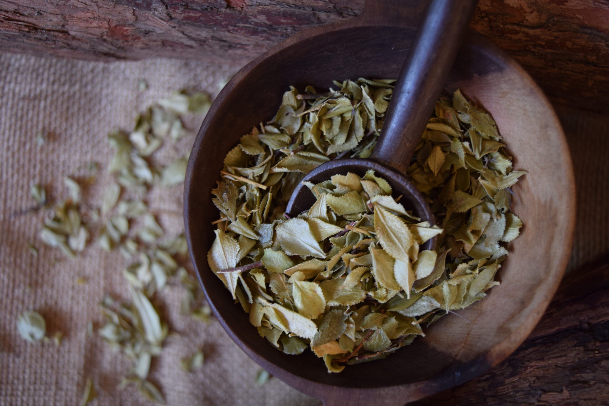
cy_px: 203
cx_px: 304
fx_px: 710
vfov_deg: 31.9
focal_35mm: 42
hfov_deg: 46.4
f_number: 4.2
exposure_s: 1/15
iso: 250
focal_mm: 28
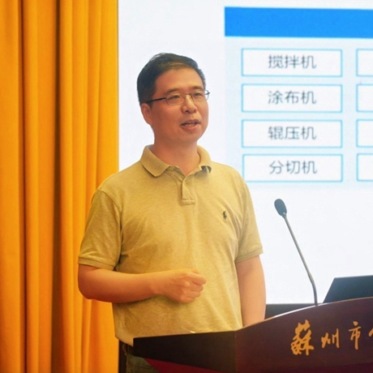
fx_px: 1402
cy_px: 185
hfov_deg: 15.1
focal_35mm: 115
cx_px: 279
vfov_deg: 15.2
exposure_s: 1/50
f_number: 4
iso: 400
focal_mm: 89
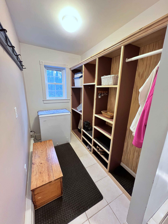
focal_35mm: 13
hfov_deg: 89.9
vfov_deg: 106.2
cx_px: 84
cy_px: 112
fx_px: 84
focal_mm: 1.57
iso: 500
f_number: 1.8
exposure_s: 1/60
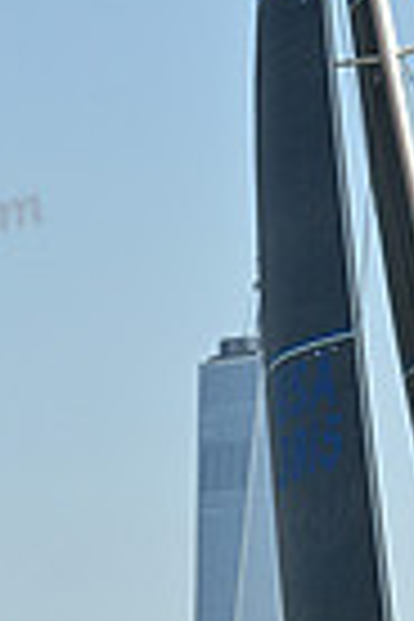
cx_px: 277
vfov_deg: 7.0
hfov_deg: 4.7
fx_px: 5088
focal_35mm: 295
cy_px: 446
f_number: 7.1
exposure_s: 1/1250
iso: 320
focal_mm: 70
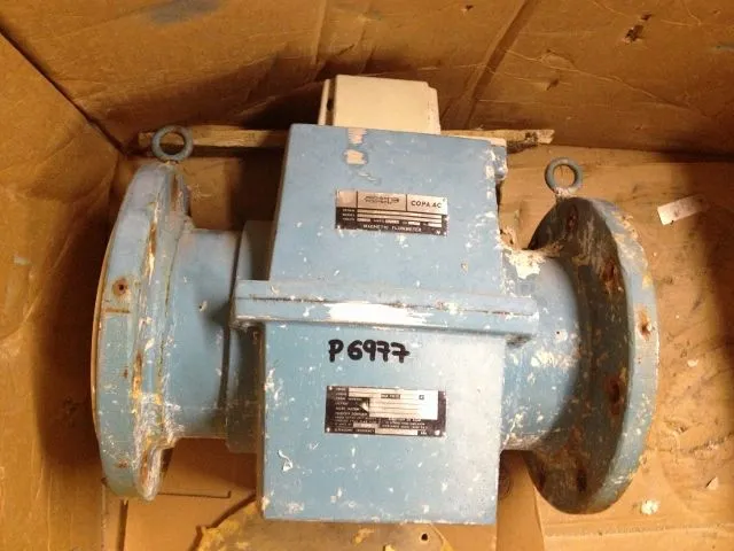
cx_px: 367
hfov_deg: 52.6
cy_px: 276
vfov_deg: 40.7
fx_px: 742
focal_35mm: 35
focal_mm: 4.28
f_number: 2.4
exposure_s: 1/17
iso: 400
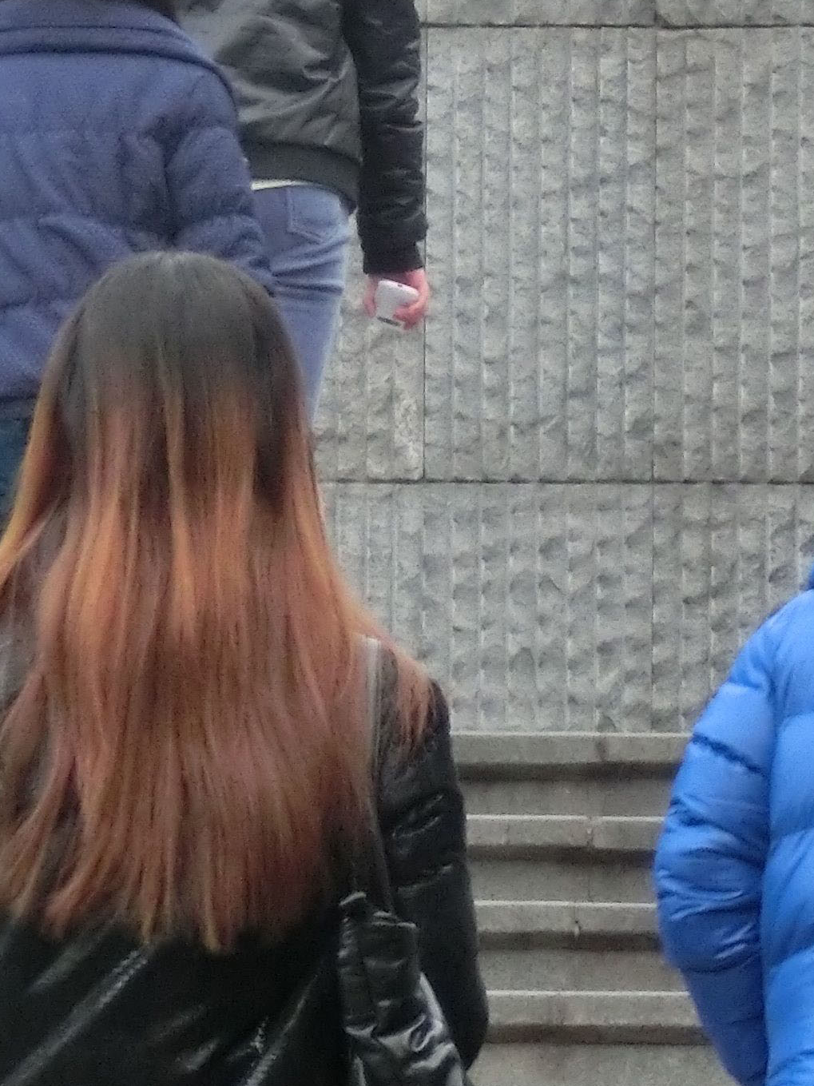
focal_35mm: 373
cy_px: 482
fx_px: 11697
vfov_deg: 5.3
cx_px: 518
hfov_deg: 4.0
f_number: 5.4
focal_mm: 19.54
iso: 500
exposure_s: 1/125
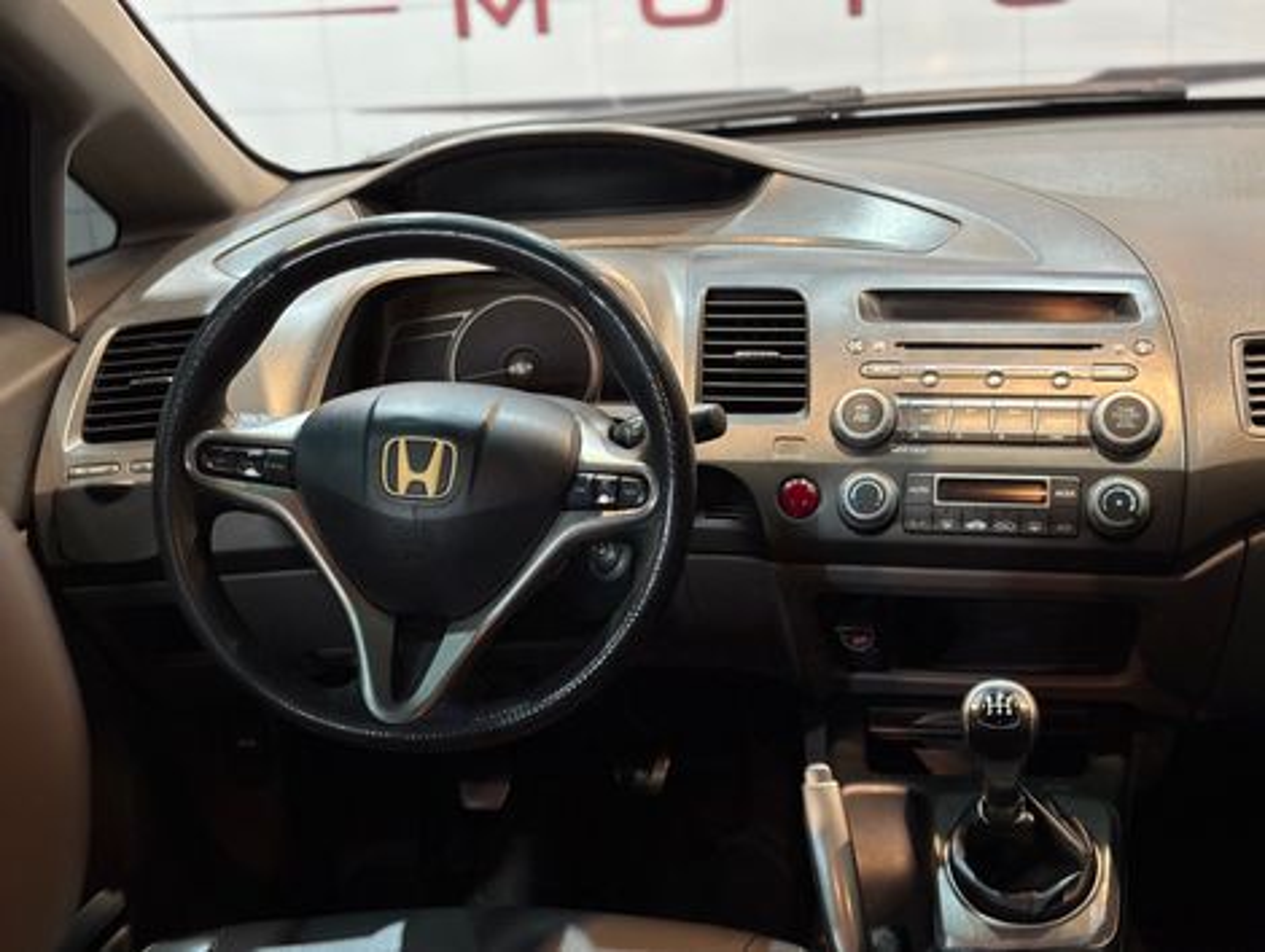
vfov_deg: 28.1
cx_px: 632
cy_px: 476
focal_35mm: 52
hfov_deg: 36.8
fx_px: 1903
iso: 400
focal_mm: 5.96
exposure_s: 1/26
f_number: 1.6
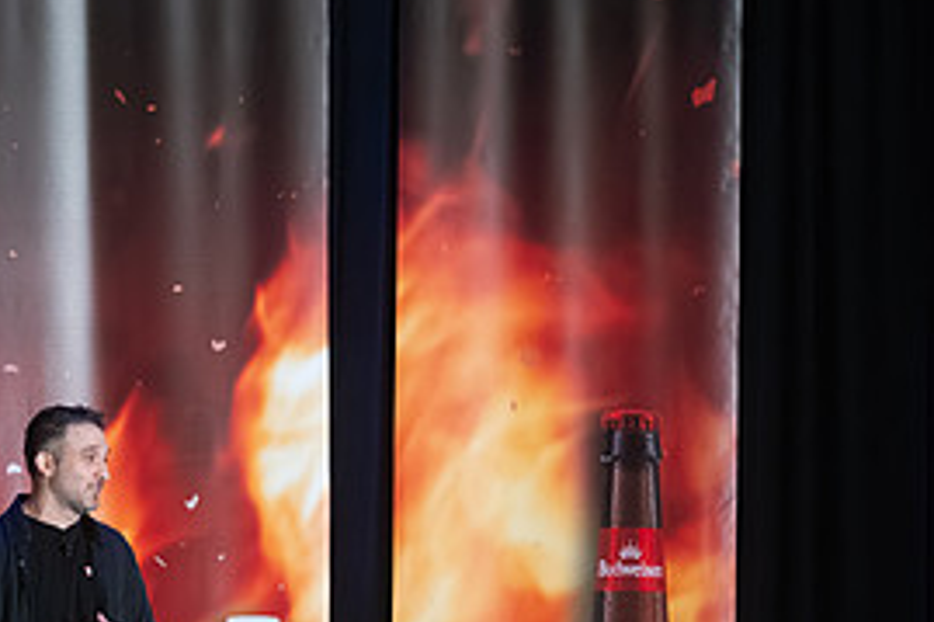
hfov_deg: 4.7
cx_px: -59
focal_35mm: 439
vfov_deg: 3.1
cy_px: 533
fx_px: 11382
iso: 2500
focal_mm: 200
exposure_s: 1/200
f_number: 2.8
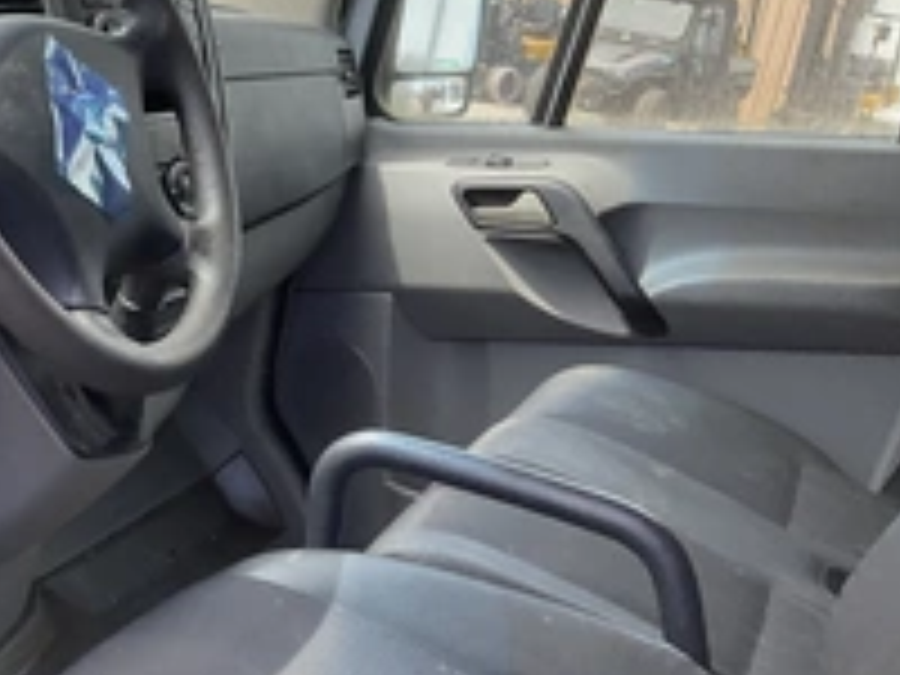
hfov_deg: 31.3
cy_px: 248
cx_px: 54
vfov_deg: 25.1
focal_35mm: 58
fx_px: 1508
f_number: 1.8
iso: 25
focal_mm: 3
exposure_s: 1/234
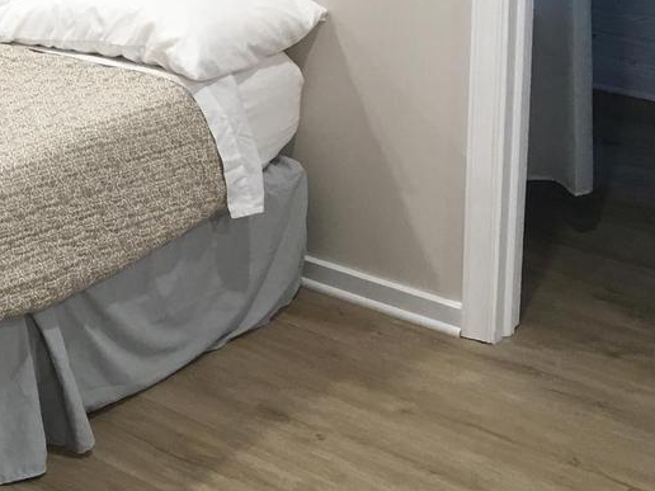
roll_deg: +2.2
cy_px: -51
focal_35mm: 81
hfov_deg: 21.9
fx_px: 1533
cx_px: -179
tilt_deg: -12.3
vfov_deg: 17.6
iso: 32
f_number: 2.2
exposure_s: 1/15
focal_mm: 4.15
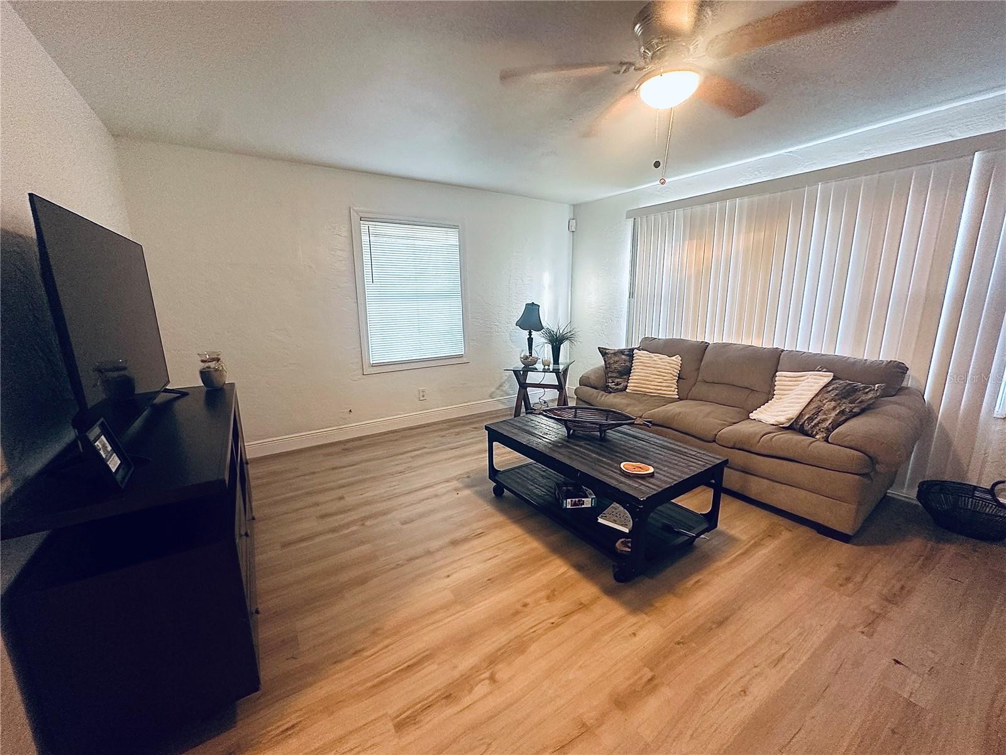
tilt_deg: -9.7
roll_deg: +1.2
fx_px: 407
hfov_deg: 102.1
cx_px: 503
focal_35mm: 14
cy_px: 378
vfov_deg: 85.7
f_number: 2.2
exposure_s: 1/60
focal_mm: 2.22
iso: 320
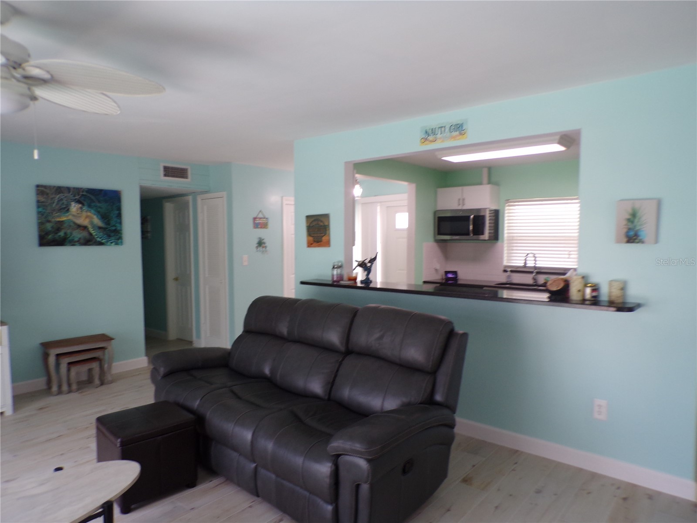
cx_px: 348
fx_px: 483
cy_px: 262
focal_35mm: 24
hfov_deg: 71.6
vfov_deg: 56.8
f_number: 3
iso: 102
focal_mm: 4.3
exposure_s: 1/34
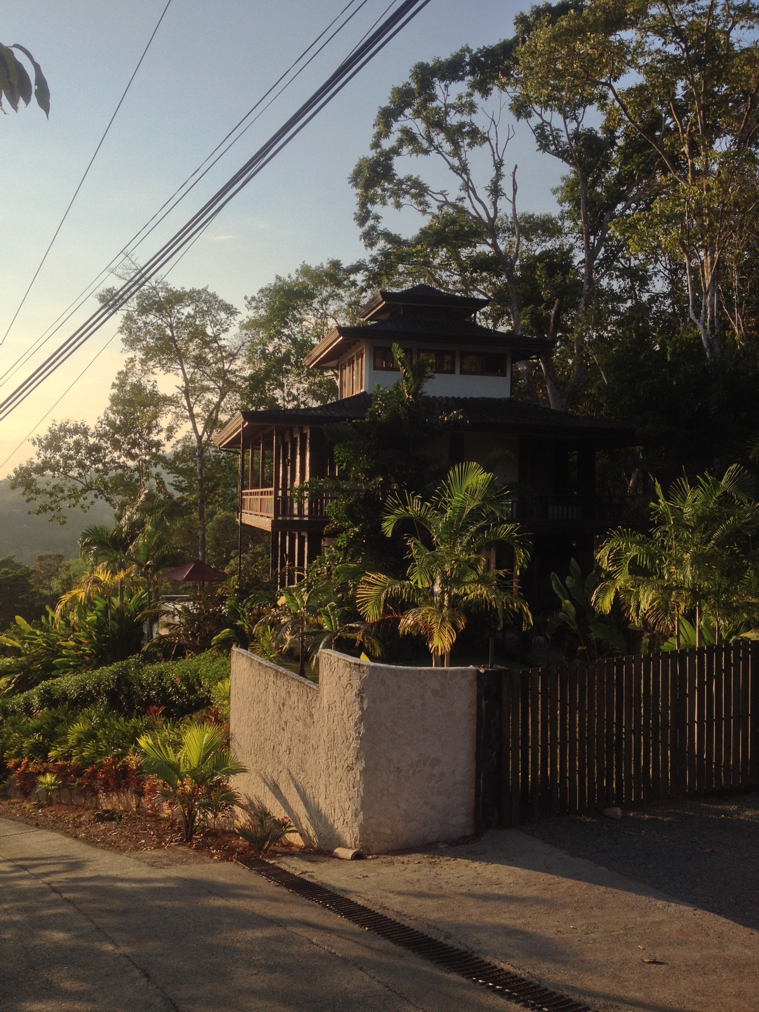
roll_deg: -0.6
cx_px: 380
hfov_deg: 40.7
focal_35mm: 35
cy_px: 506
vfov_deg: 52.6
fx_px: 1023
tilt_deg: -1.7
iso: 50
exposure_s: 1/789
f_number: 2.4
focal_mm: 4.28
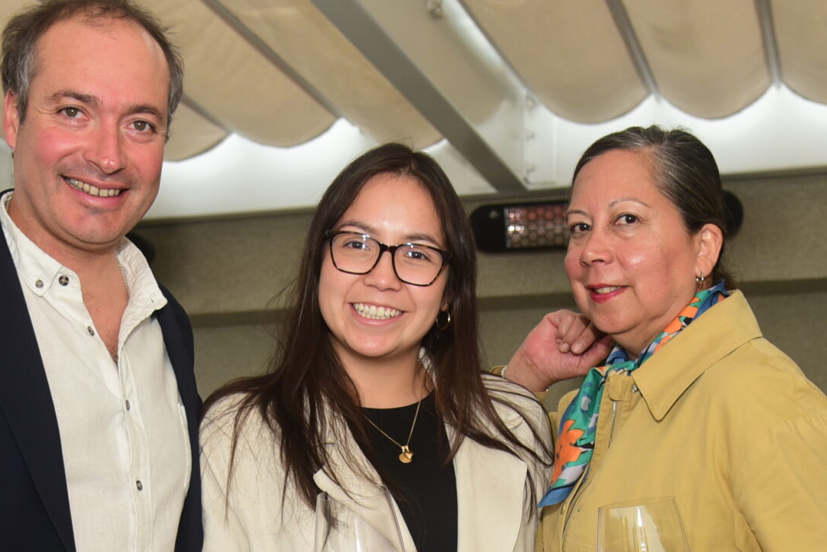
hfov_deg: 26.6
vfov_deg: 17.4
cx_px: 390
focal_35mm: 76
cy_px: 605
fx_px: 1746
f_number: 5.6
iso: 400
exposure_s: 1/125
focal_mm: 32
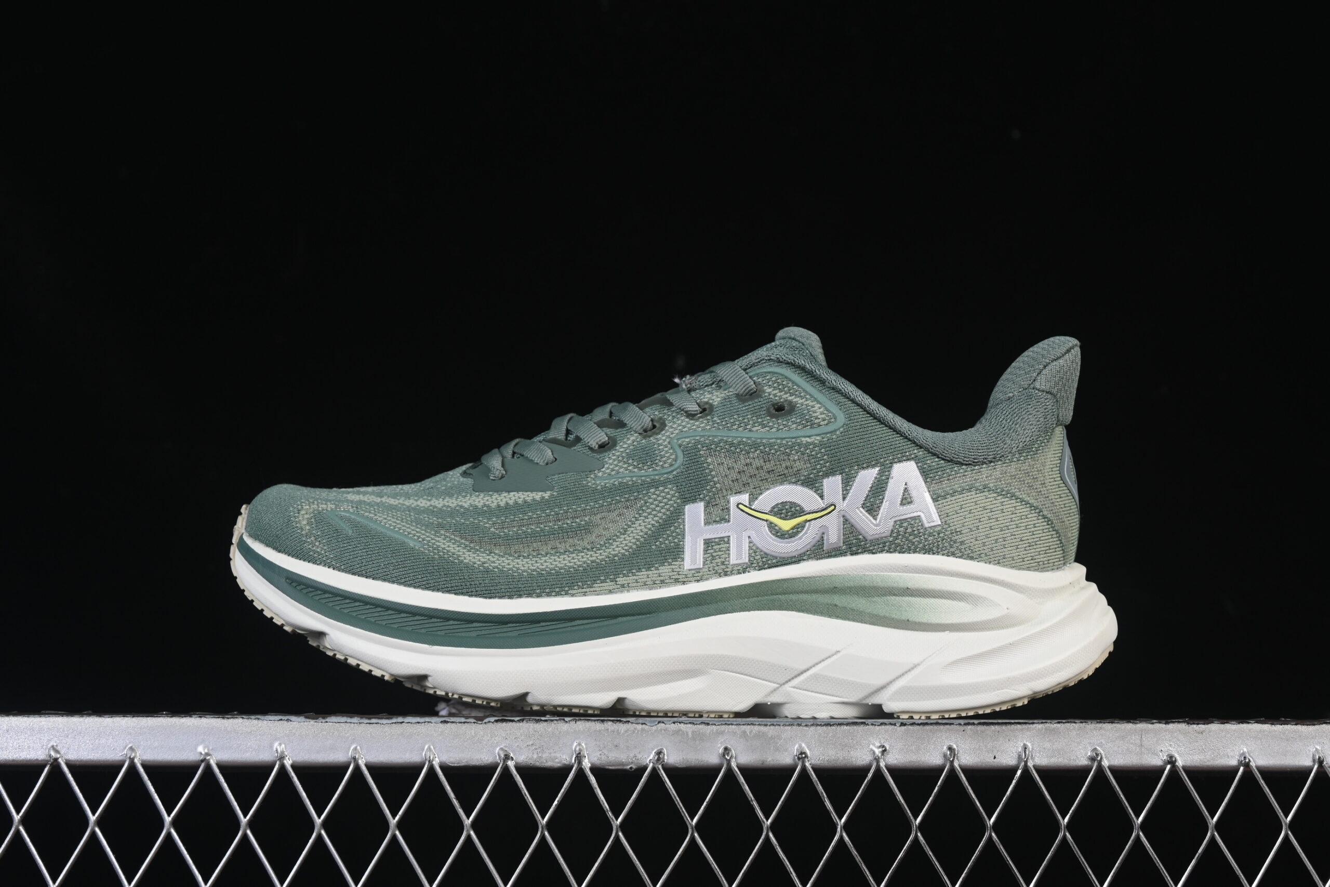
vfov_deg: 18.2
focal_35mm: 75
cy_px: 444
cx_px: 665
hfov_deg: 27.0
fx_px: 2771
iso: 160
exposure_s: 1/80
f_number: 8
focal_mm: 50
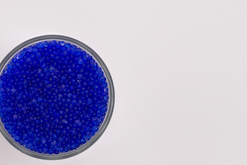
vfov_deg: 14.7
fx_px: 638
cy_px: 98
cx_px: 49
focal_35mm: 93
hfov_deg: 21.6
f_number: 6.3
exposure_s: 1/100
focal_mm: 50
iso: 320
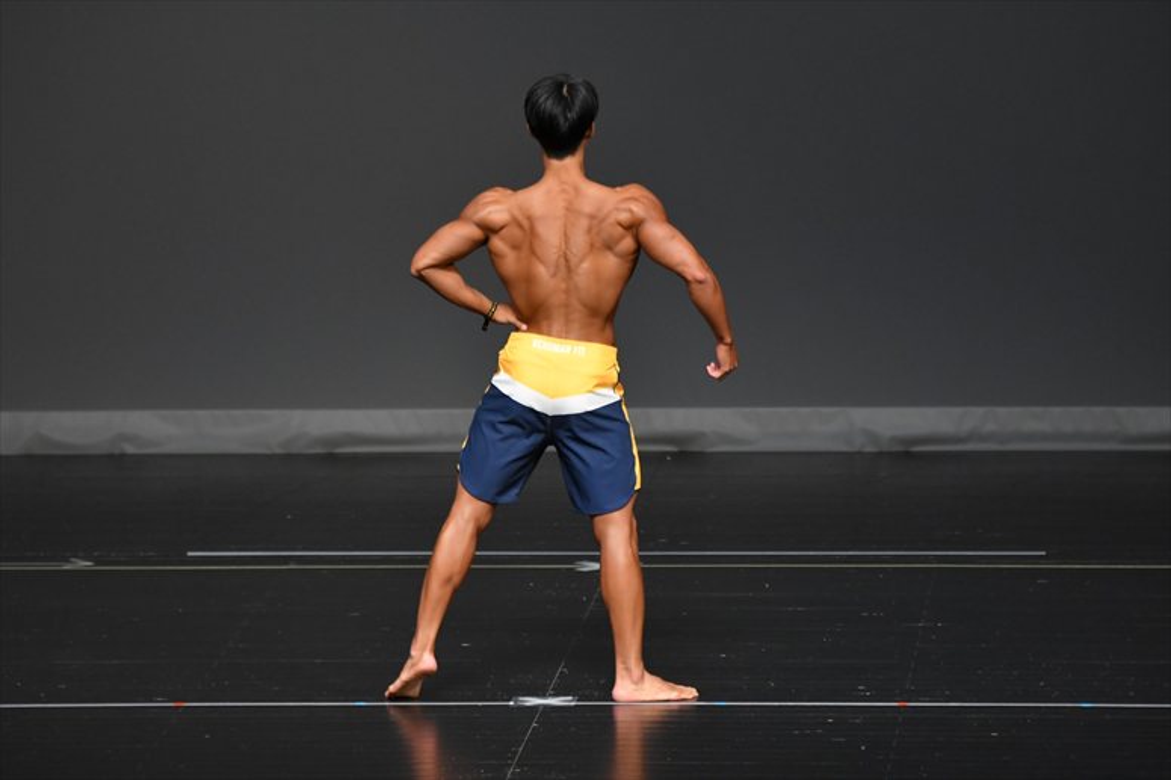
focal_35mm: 315
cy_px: 390
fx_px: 10241
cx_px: 586
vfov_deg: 4.4
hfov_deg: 6.5
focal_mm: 210
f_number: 5.6
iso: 2000
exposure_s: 1/400
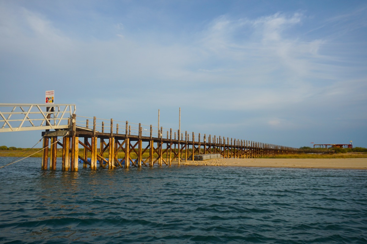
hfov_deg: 57.2
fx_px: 336
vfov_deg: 40.0
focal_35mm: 33
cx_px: 184
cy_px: 122
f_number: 5
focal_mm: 22
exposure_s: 1/1000
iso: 160
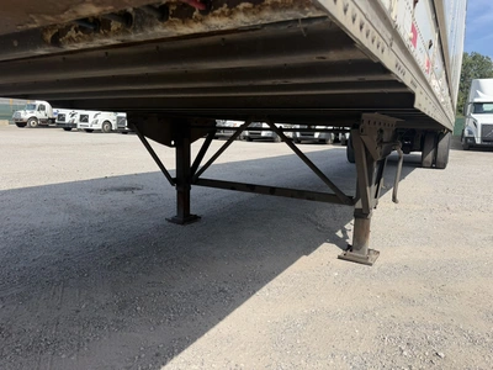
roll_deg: -2.2
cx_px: 246
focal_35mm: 24
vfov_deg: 56.8
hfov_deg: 71.6
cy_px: 185
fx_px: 342
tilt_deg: -10.8
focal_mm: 6.76
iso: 80
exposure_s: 1/4673
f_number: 1.78
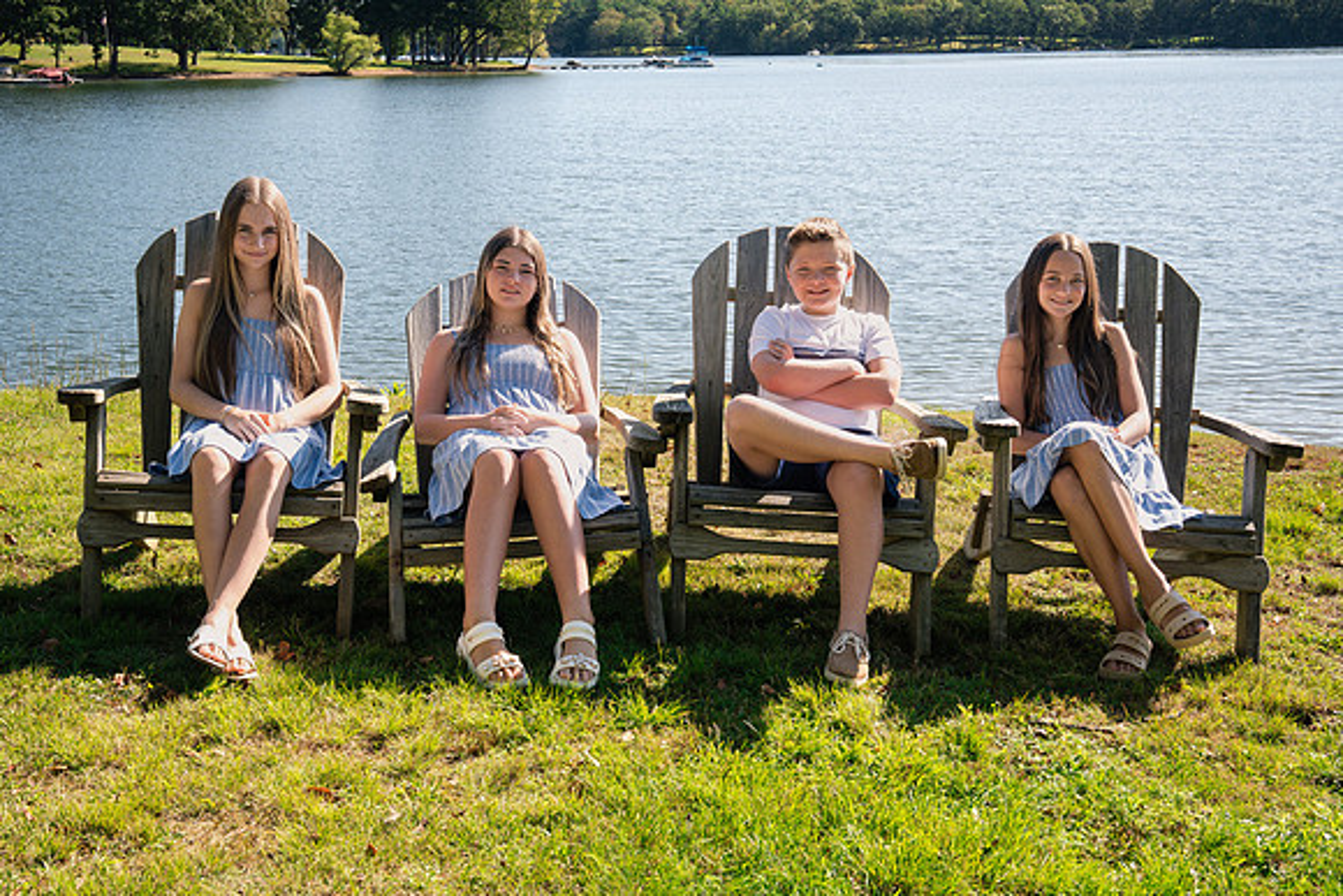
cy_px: 483
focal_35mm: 45
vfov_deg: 29.6
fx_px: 1695
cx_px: 594
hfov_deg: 43.2
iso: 400
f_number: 8
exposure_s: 1/250
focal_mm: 38
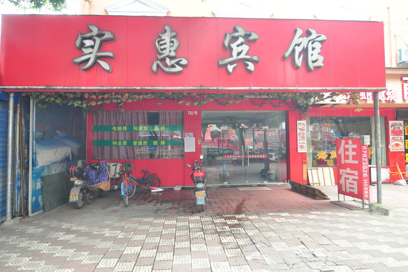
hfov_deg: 81.2
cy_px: 136
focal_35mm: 21
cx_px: 204
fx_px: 238
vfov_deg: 59.5
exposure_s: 1/100
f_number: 5
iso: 400
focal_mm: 14
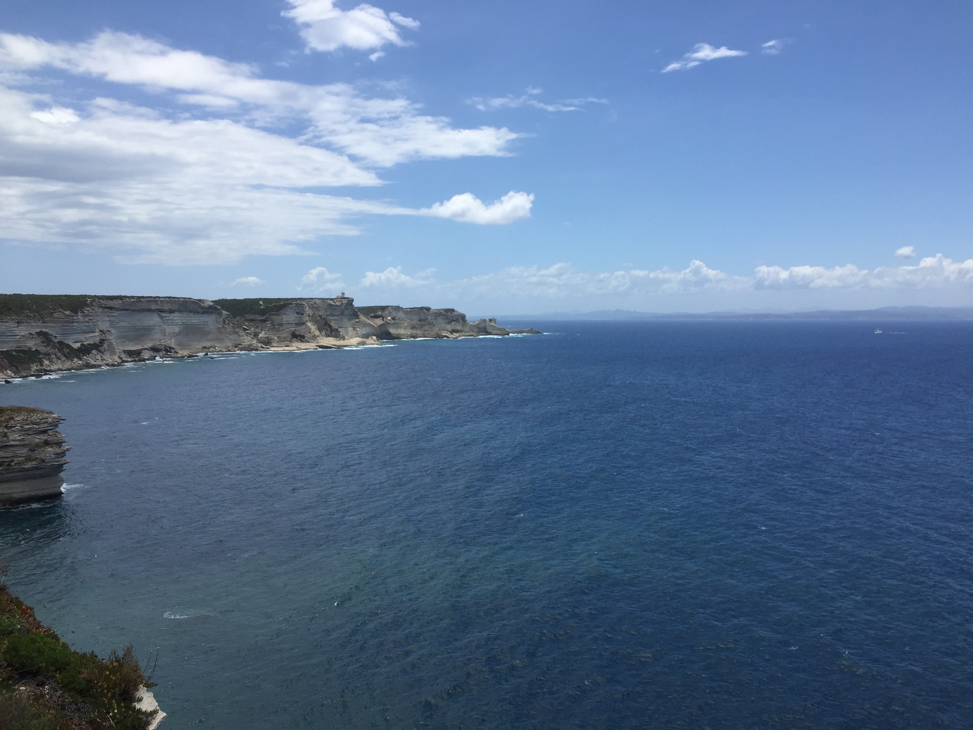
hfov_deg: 61.7
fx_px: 815
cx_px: 486
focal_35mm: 29
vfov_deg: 48.2
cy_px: 365
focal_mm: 4.15
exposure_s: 1/3049
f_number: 2.2
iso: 32
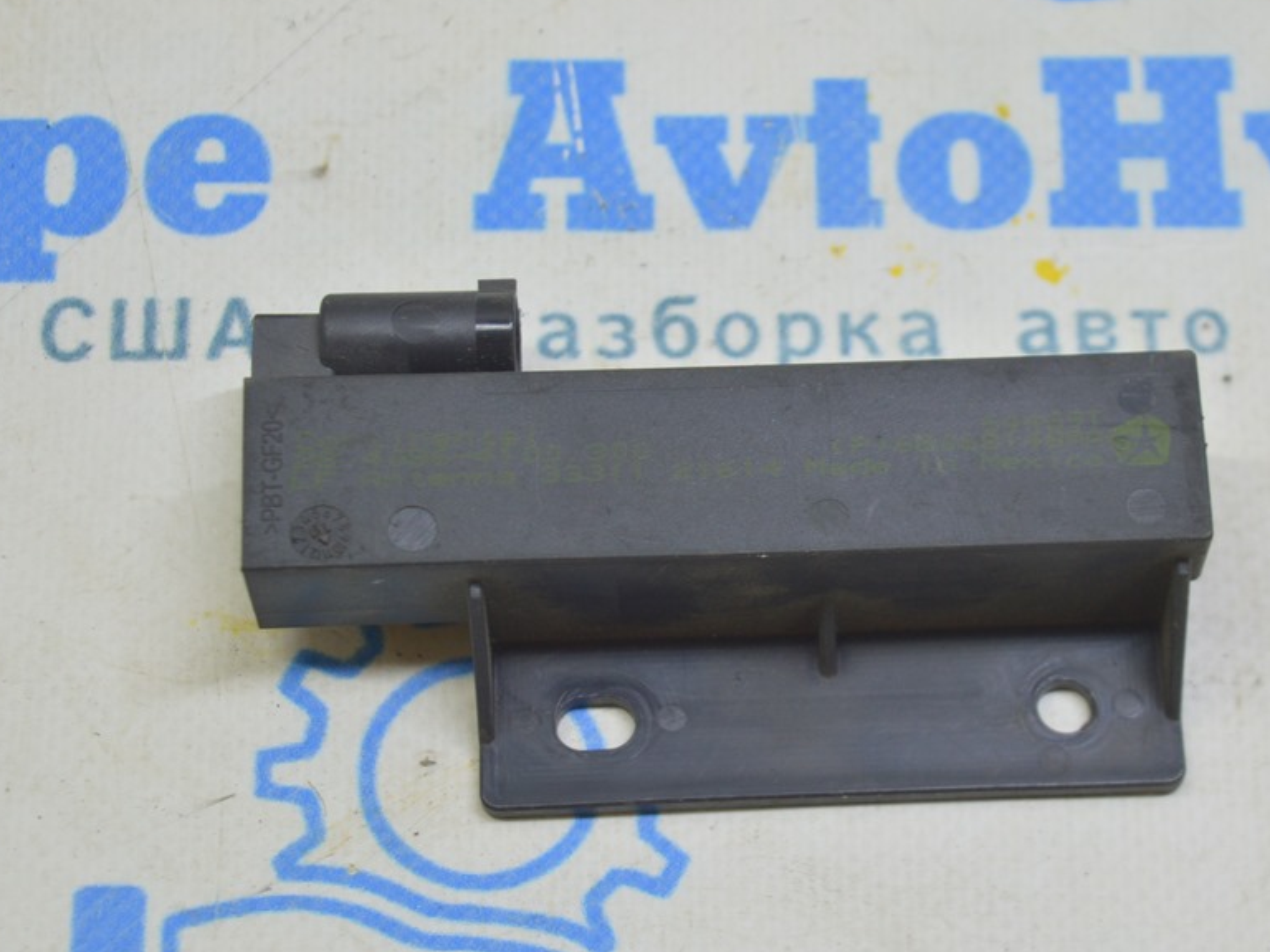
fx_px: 3876
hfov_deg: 18.6
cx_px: 746
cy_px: 485
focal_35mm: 106
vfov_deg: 14.0
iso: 400
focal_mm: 55
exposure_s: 1/20
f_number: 5.6
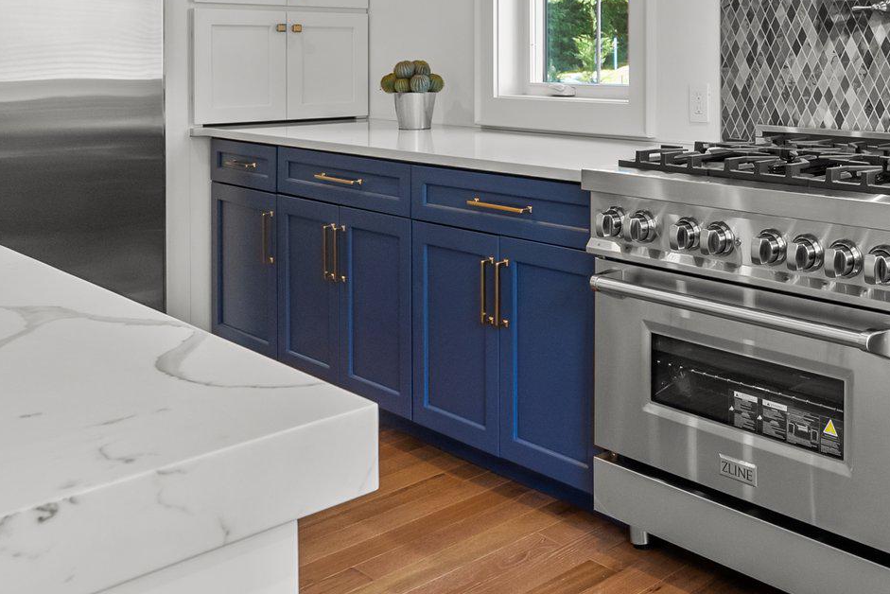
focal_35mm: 37
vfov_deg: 34.5
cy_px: 90
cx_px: 805
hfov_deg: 46.7
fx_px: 915
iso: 800
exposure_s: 1/30
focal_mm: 17
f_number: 8
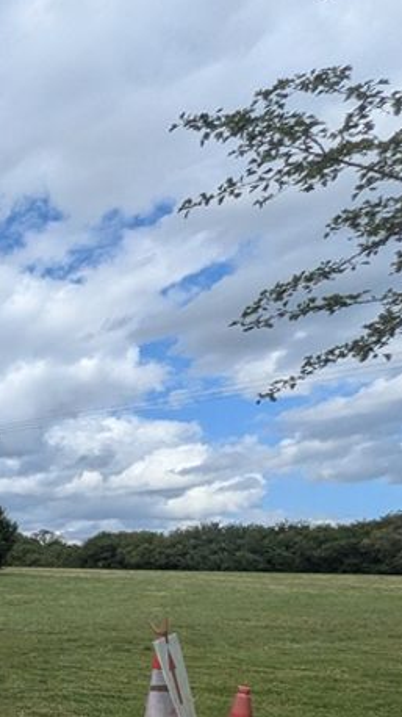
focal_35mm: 37
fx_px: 702
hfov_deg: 18.6
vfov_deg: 50.9
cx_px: -421
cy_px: 569
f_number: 2.2
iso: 51
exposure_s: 1/2004
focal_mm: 1.83
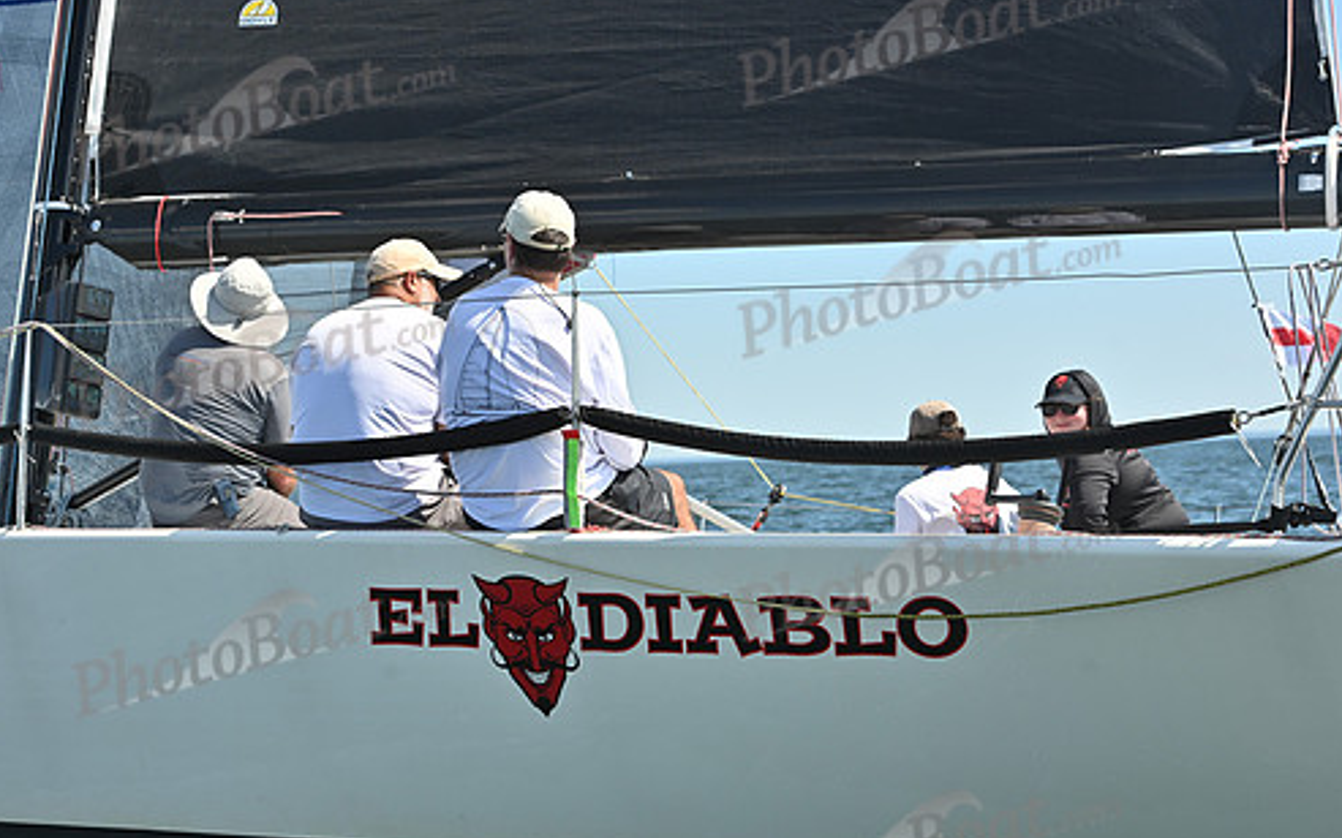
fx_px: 3072
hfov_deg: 24.6
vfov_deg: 15.5
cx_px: 599
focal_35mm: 84
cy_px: 467
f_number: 7.1
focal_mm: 70
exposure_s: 1/1000
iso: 250
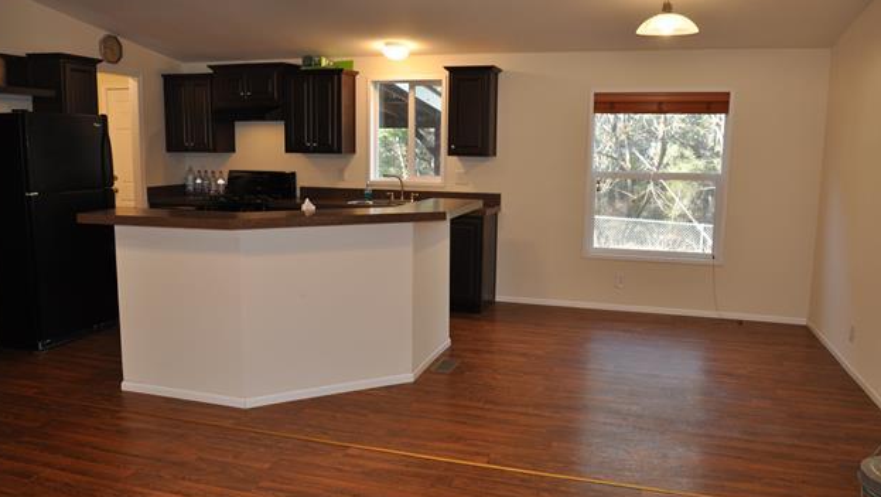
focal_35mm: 29
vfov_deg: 40.2
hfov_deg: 66.0
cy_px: 244
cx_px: 433
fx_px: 678
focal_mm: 18
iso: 450
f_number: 3.5
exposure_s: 1/125
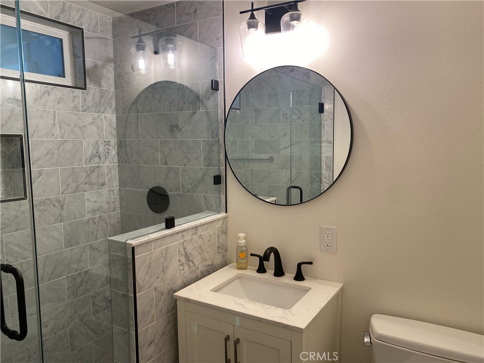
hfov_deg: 67.3
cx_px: 242
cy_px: 182
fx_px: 364
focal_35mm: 26
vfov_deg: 53.1
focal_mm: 4.25
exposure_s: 1/60
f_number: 1.8
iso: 80
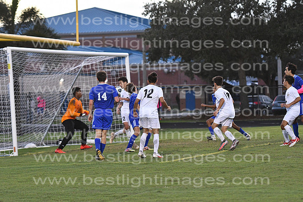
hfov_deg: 12.4
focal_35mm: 165
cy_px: 101
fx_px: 1389
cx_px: 152
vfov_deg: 8.3
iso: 3200
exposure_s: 1/800
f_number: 3.2
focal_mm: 110
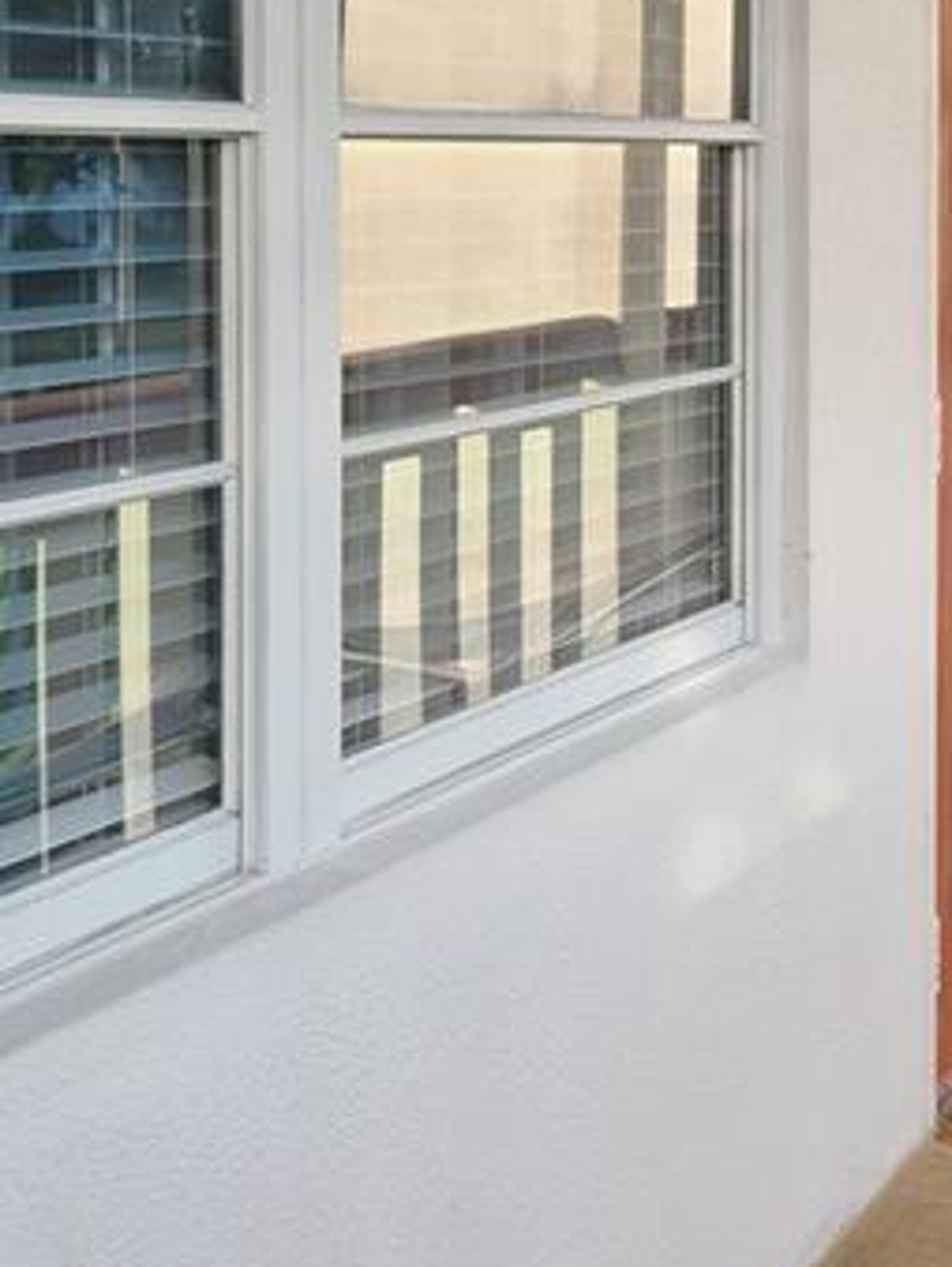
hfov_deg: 24.2
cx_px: 840
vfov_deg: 31.8
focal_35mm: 59
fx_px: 2161
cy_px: 244
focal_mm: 5.4
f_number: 1.8
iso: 40
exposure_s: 1/414
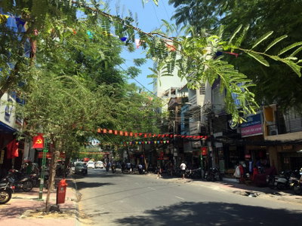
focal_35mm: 29
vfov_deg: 48.2
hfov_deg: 61.7
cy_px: 113
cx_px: 151
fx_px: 253
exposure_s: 1/920
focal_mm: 4.15
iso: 32
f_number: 2.2
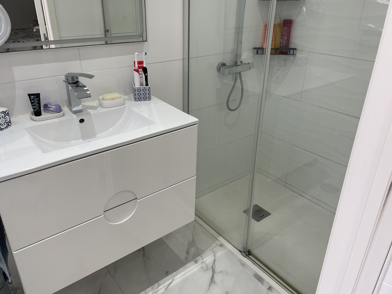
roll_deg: -0.4
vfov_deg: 51.3
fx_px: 306
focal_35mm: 27
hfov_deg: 65.3
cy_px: 142
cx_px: 194
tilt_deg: -25.8
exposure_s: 1/121
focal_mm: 4.2
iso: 50
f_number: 1.6
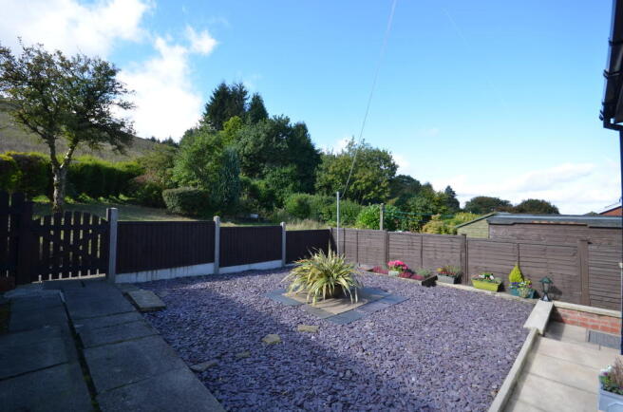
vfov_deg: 77.0
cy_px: 206
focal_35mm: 15
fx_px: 259
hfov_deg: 100.5
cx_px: 312
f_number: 6.3
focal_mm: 10
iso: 200
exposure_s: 1/200
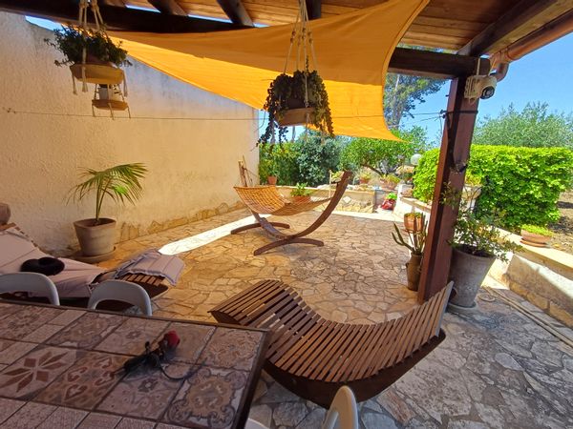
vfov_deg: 78.1
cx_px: 286
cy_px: 214
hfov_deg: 94.5
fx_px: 265
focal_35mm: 16
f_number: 2.2
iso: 40
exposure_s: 1/538
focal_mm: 1.64
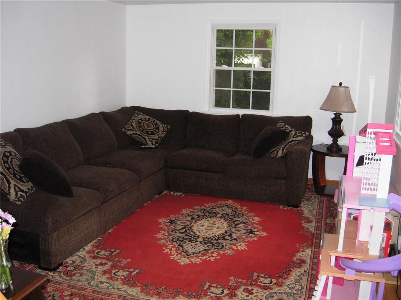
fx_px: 417
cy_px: 150
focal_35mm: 36
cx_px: 200
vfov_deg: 39.7
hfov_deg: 51.4
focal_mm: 7.5
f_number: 2.7
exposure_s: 1/181
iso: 200
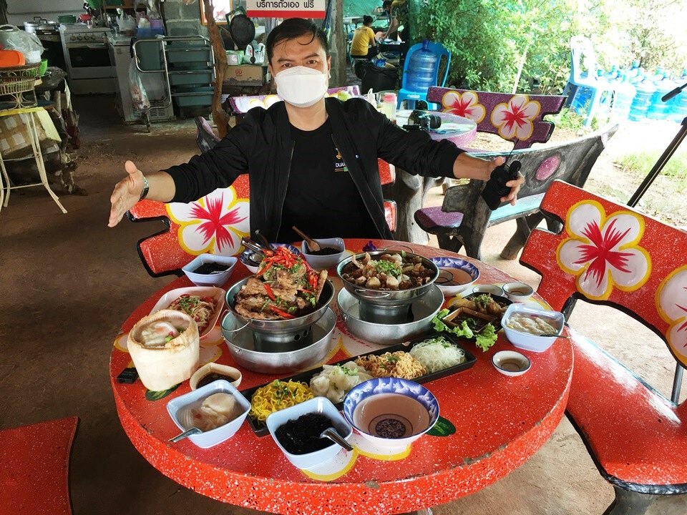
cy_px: 258
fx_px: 576
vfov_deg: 48.2
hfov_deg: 61.7
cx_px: 344
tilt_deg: -21.4
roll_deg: -0.3
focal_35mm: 29
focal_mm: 4.15
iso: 40
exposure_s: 1/33
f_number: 2.2
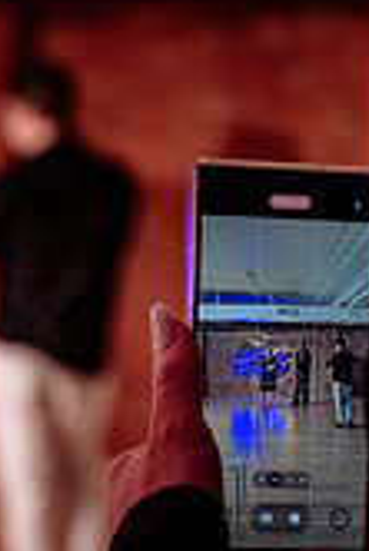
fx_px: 2086
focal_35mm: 136
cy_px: 513
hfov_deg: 9.9
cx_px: -120
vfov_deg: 14.9
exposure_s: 1/250
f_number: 2.8
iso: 1250
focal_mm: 39
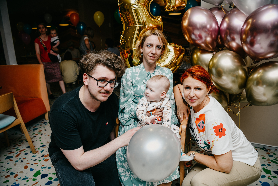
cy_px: 93
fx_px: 185
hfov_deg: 73.7
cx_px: 139
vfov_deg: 53.1
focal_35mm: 24
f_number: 3.5
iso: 125
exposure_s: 1/160
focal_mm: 24
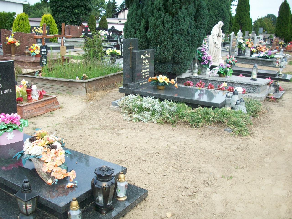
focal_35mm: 37
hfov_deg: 50.1
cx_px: 146
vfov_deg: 38.7
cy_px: 110
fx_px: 312
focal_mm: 6.2
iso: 80
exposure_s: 1/412
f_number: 2.8
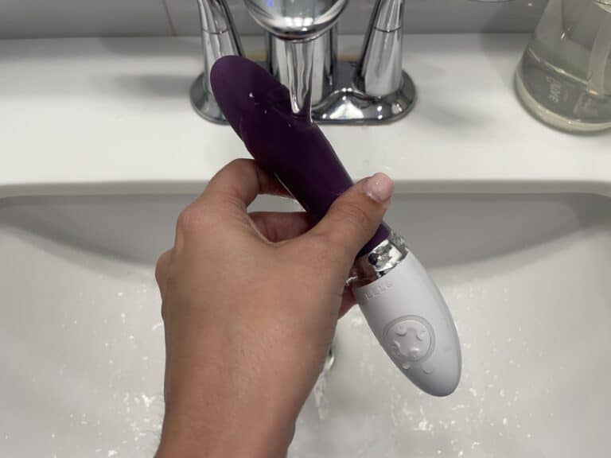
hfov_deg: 67.3
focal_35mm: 26
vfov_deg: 53.1
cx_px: 306
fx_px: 459
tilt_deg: -63.2
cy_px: 229
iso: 32
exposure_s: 1/129
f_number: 1.6
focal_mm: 4.2
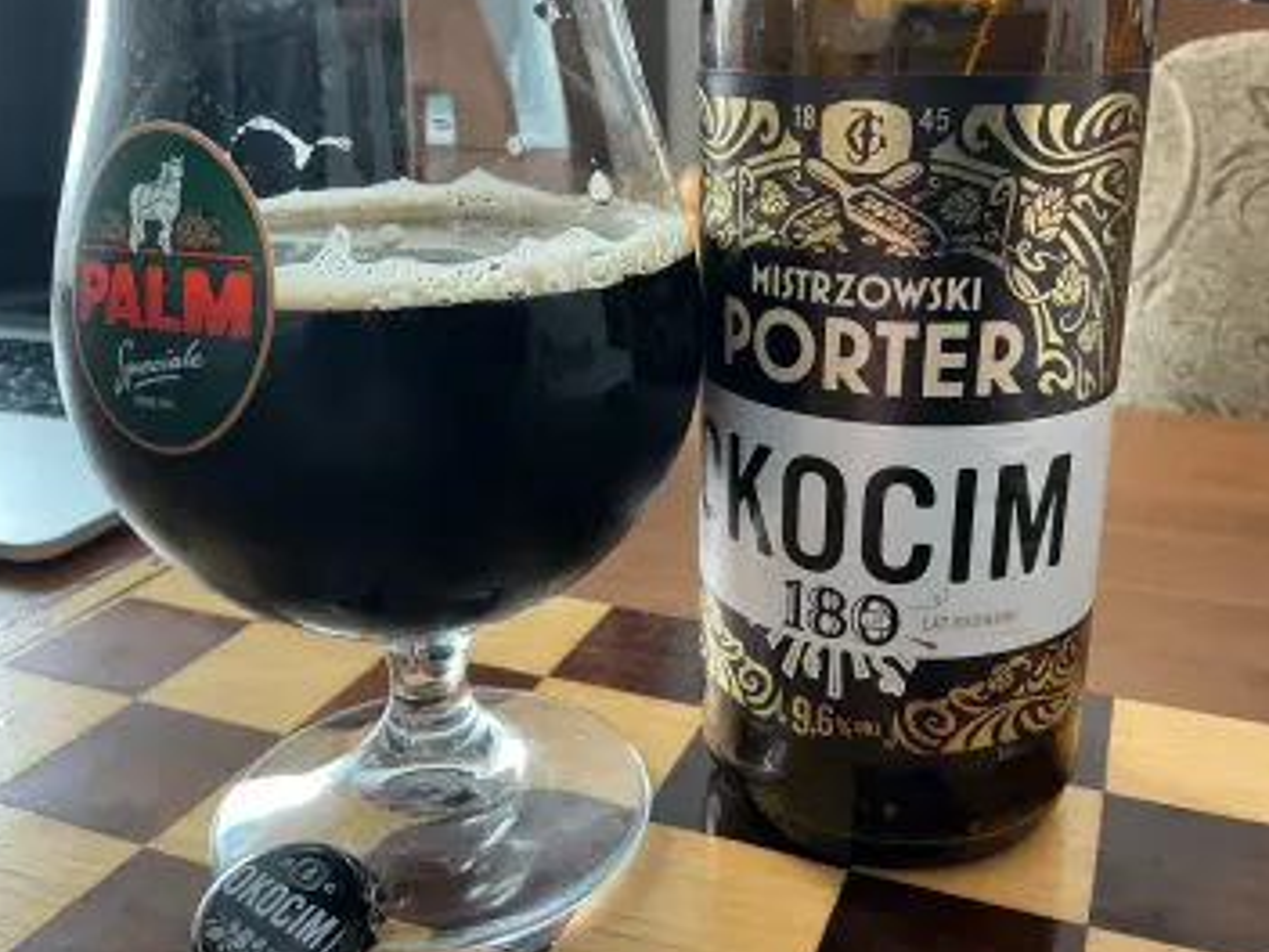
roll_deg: +0.2
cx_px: 678
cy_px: 444
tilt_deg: -18.1
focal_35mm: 33
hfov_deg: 55.3
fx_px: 1210
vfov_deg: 42.9
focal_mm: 3
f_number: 1.8
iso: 100
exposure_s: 1/60
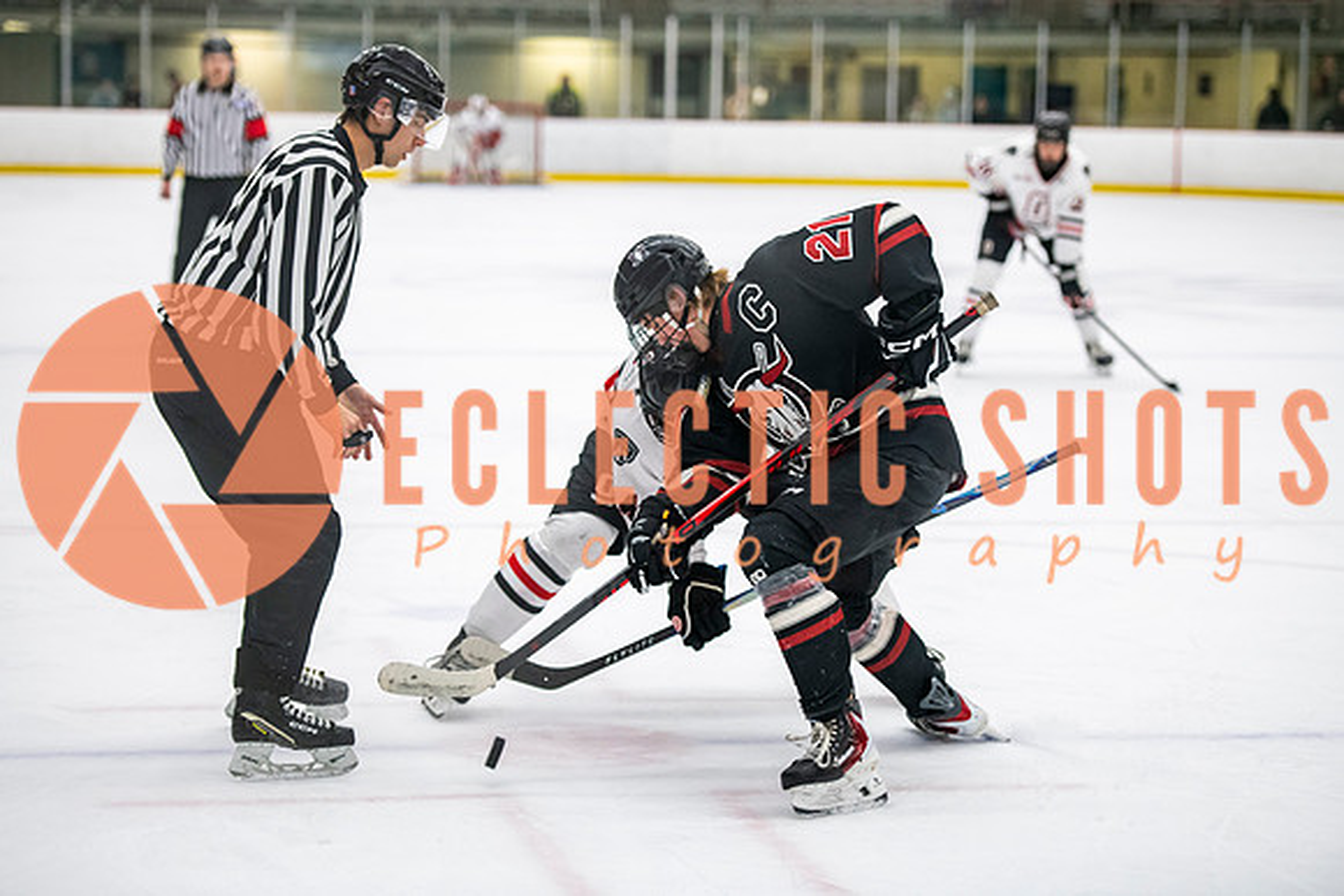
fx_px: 3780
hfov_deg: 20.2
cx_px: 672
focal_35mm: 101
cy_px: 448
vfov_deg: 13.5
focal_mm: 98
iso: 2500
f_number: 3.2
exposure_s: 1/800
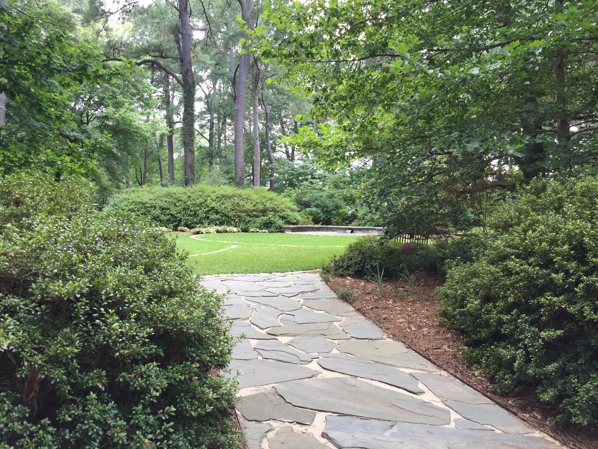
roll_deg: -3.3
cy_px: 224
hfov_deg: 61.7
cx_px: 299
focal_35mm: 29
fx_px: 501
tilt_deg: -1.6
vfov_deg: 48.2
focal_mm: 4.15
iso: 32
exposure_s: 1/60
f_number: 2.2
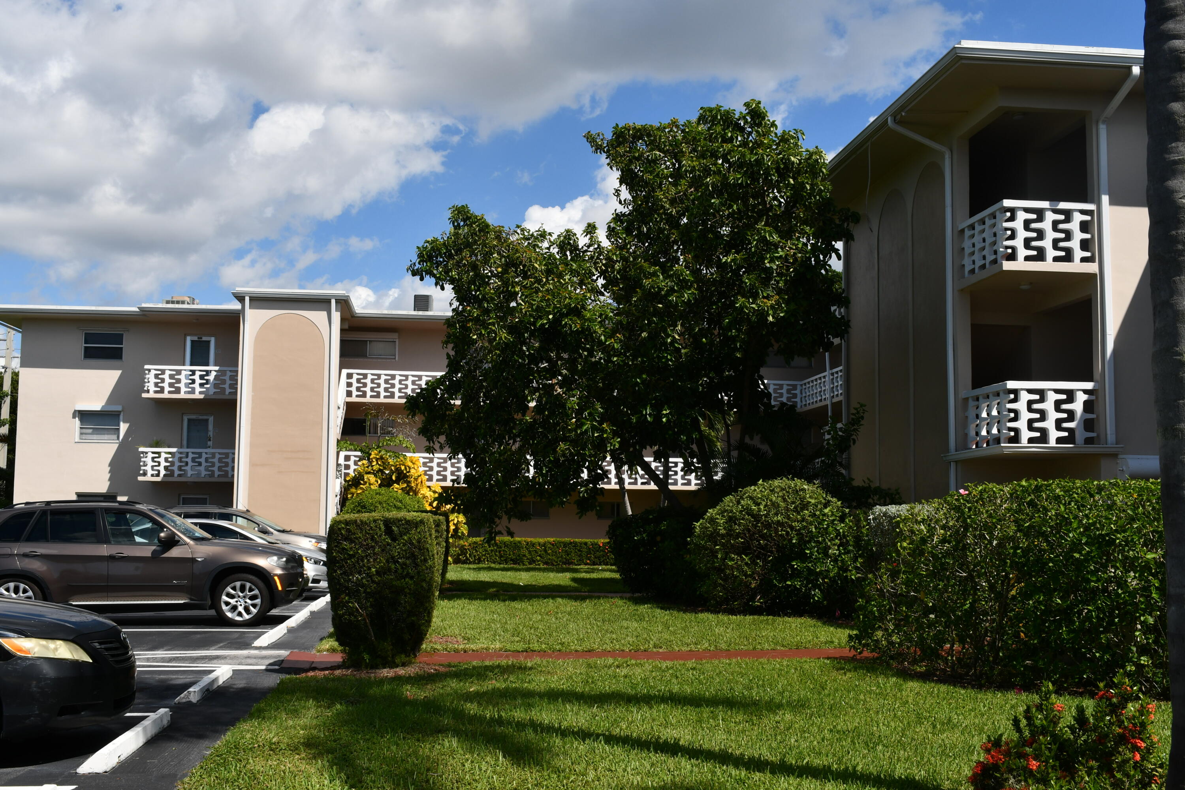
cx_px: 592
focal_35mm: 40
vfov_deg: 33.4
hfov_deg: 48.5
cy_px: 395
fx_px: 1317
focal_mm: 27
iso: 100
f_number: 13
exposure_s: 1/250
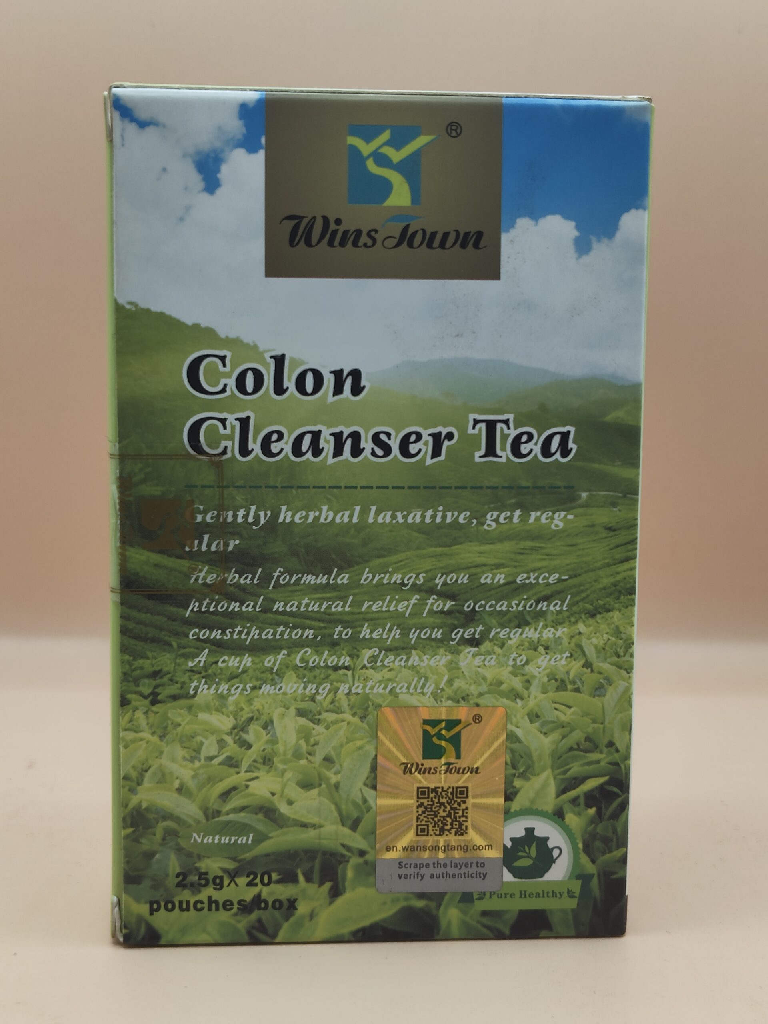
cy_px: 512
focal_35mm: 50
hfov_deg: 29.1
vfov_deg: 38.2
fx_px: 1479
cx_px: 384
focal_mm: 5.56
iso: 143
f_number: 1.88
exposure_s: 1/100
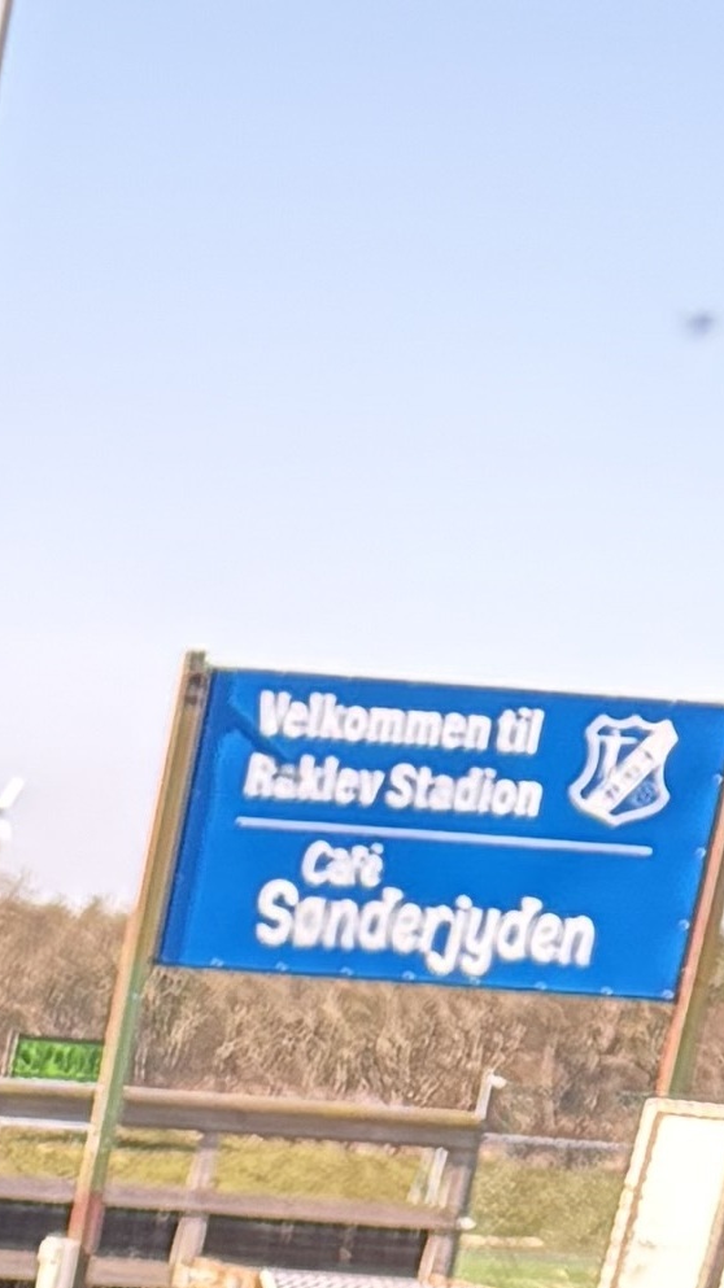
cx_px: -1722
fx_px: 5567
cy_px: 3580
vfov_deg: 10.4
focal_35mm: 163
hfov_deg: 6.5
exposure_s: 1/282
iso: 64
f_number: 1.6
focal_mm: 5.96
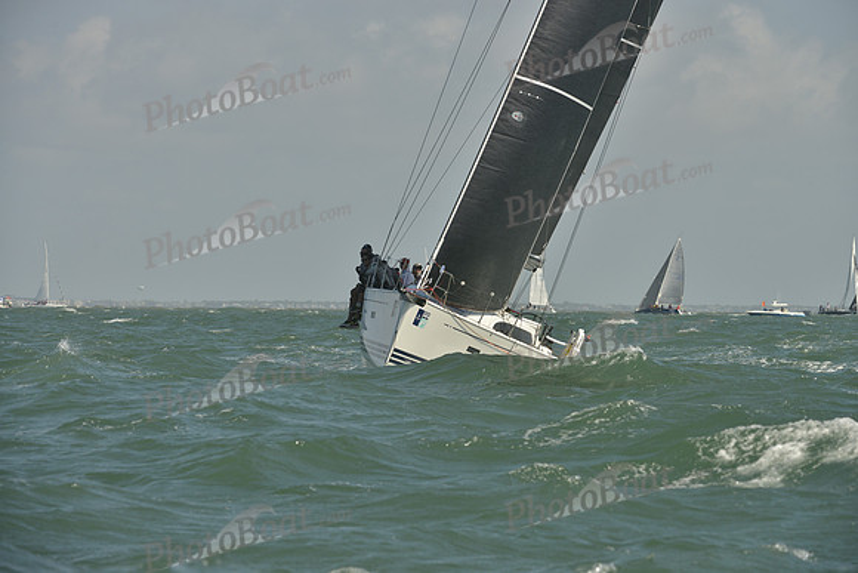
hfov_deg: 9.4
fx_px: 5244
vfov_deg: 6.2
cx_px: 429
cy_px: 286
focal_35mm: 220
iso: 280
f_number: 9
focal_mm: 220
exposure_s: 1/1250
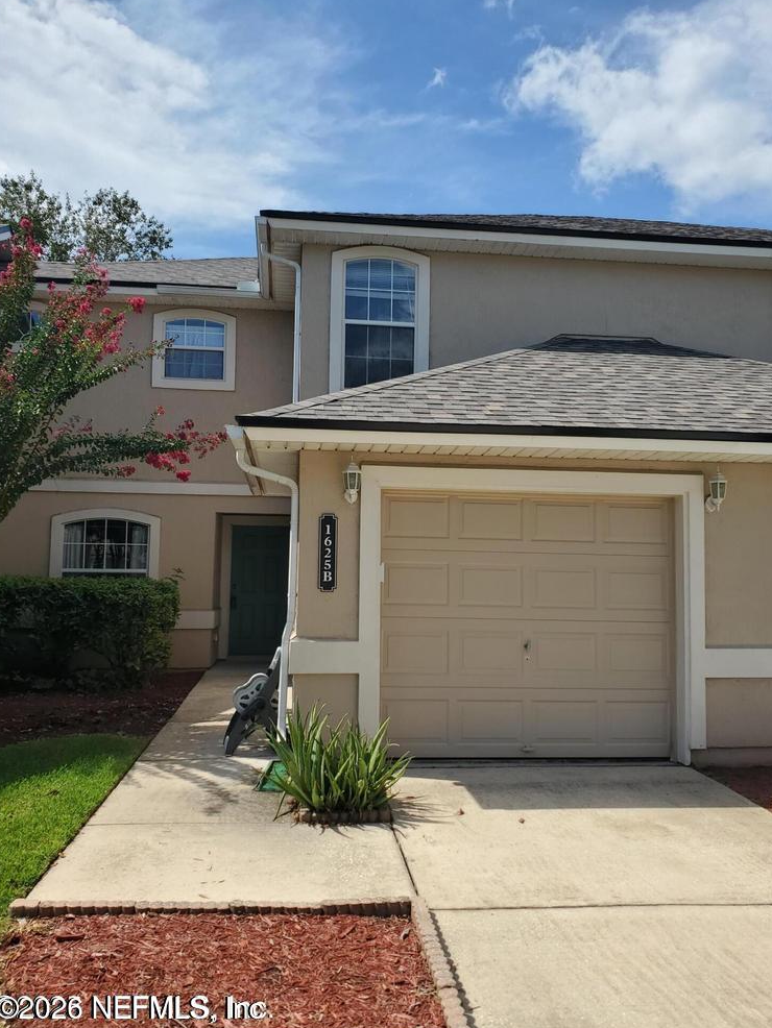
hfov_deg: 51.4
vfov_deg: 65.3
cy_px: 522
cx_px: 391
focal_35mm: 27
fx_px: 803
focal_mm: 4.3
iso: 50
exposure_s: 1/1326
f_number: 2.4
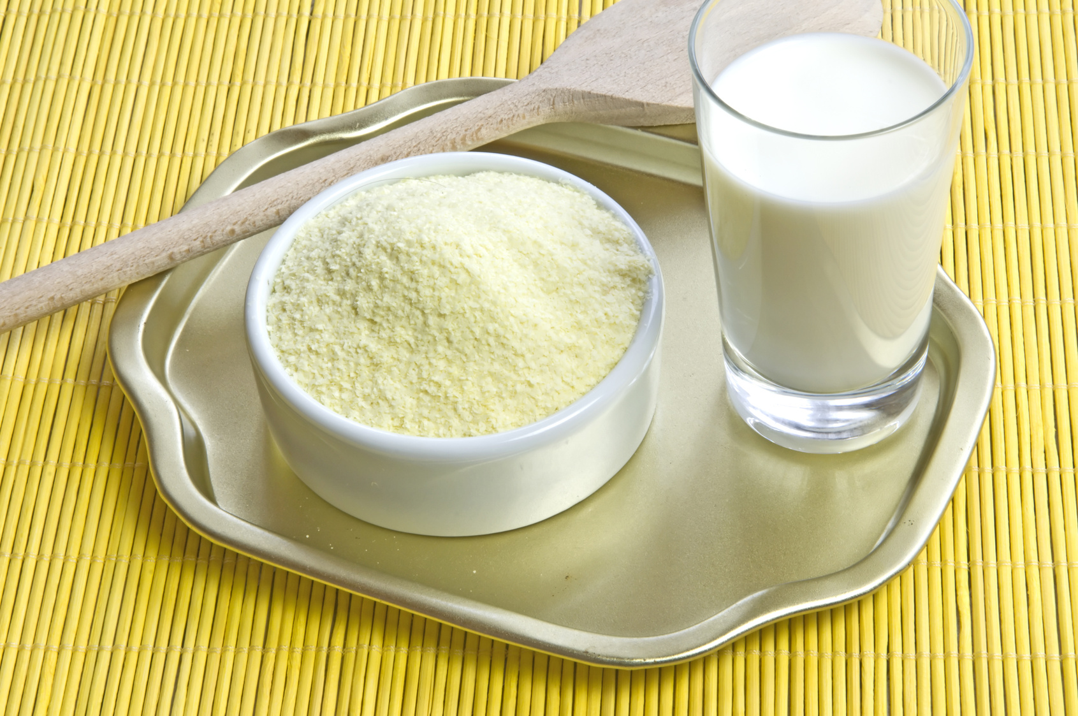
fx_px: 2781
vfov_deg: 14.7
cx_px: 539
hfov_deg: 21.9
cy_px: 358
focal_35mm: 93
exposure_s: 1/2
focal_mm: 62
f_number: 29
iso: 100
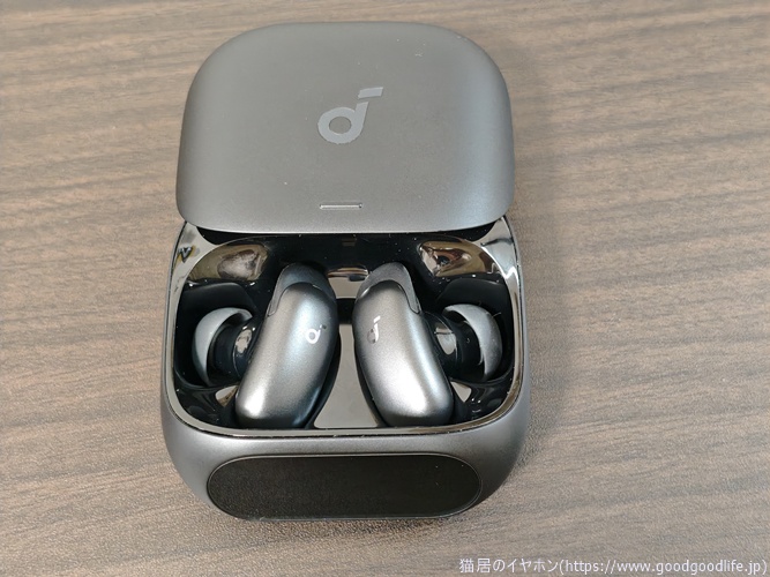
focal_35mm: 52
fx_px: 1156
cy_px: 288
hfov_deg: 36.8
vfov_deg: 28.0
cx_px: 385
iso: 800
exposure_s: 1/35
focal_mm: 4.94
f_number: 1.5
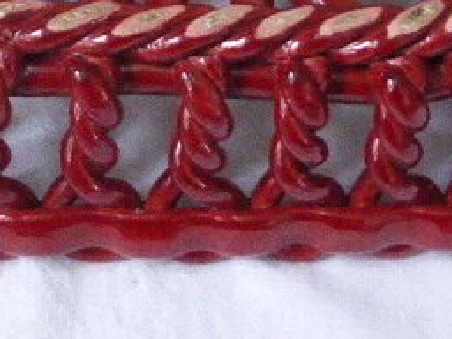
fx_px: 1306
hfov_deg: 19.6
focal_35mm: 100
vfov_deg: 14.3
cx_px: 180
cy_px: -74
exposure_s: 1/125
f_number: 3.9
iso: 1600
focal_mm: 6.9
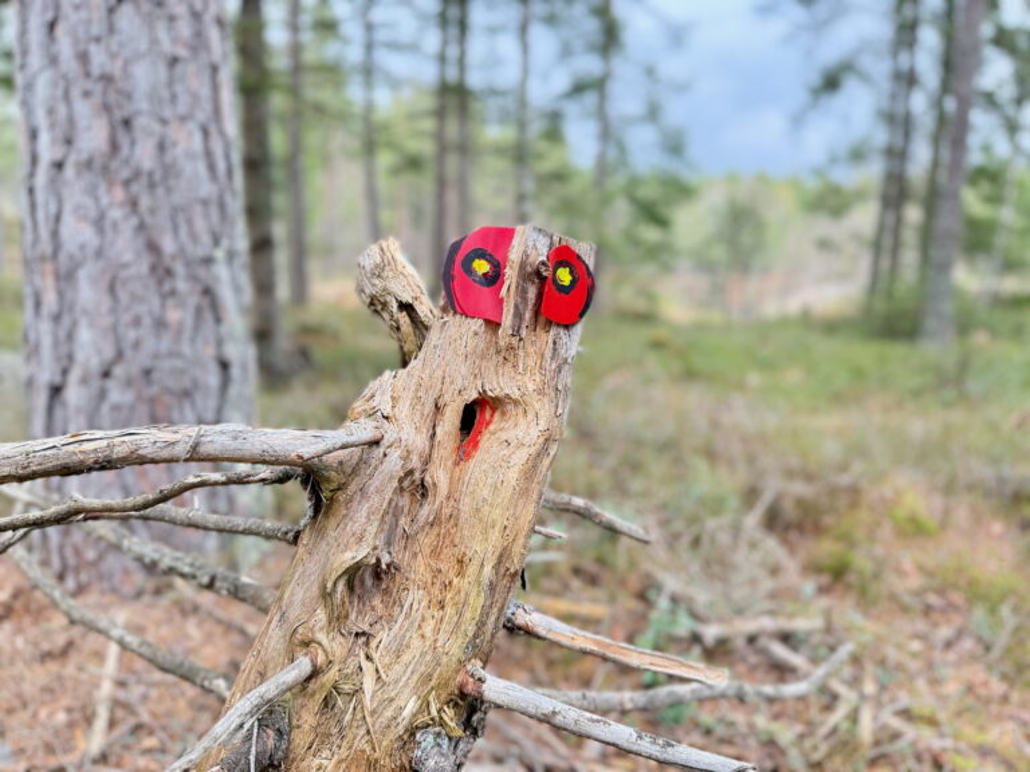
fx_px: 714
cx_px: 515
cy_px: 386
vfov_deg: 56.8
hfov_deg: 71.6
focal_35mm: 24
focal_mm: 6.76
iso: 200
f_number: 1.78
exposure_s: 1/242
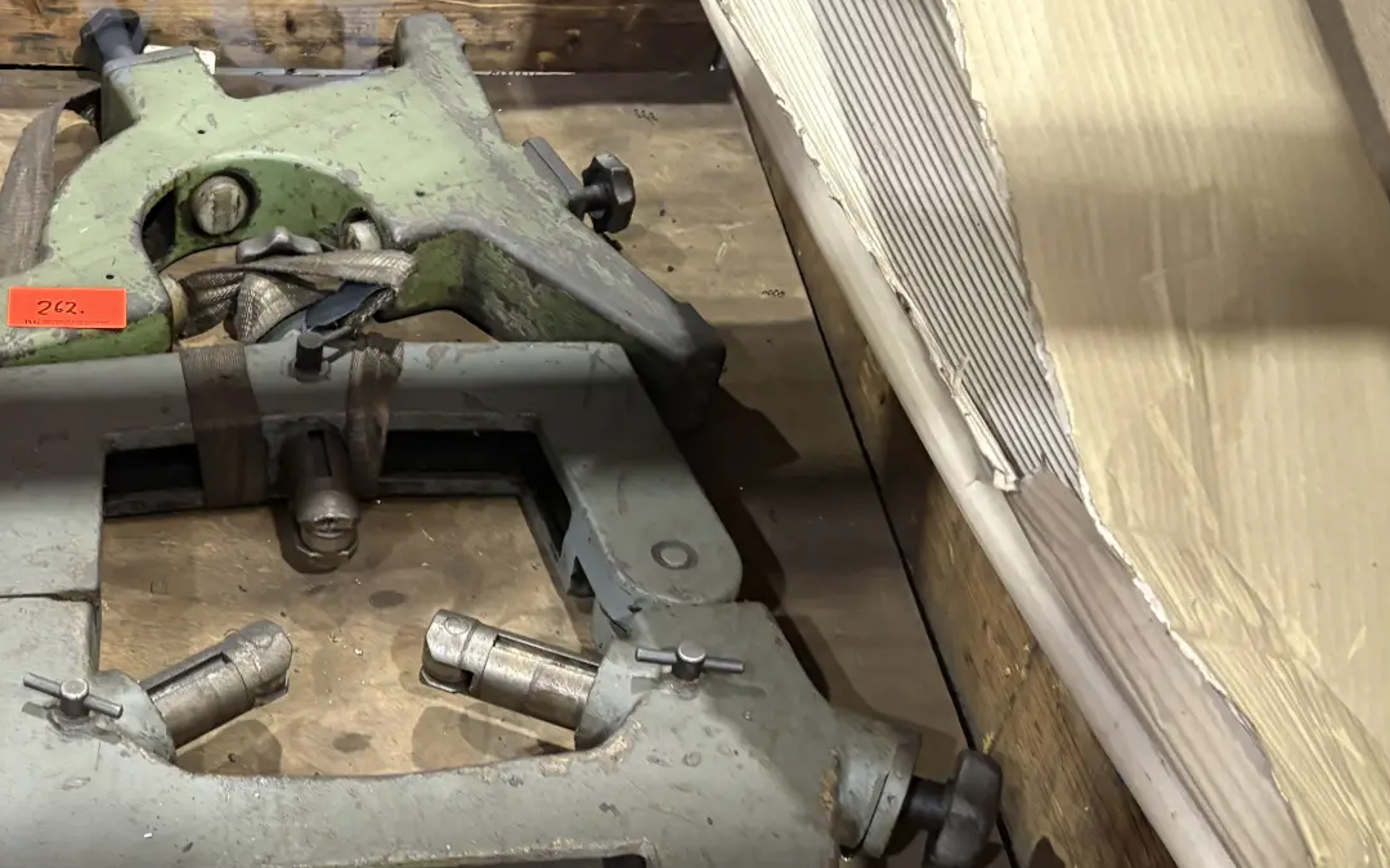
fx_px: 1856
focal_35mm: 49
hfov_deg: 38.9
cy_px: 638
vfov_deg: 26.1
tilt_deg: -47.2
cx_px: 210
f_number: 1.6
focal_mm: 5.96
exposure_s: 1/50
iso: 250
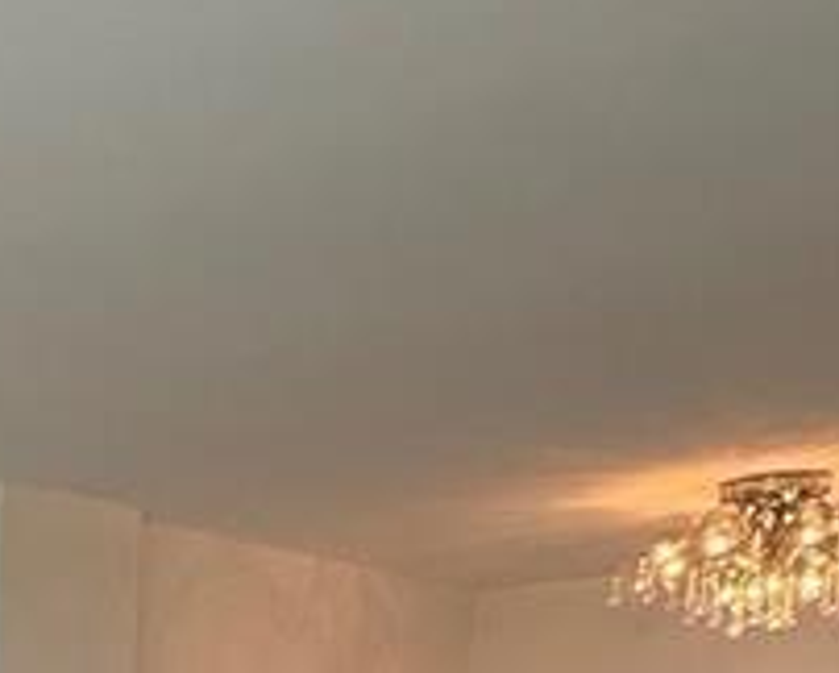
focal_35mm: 81
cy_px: 1209
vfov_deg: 16.1
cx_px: -652
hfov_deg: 18.6
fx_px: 2013
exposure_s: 1/99
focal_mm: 2.22
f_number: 2.2
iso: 250
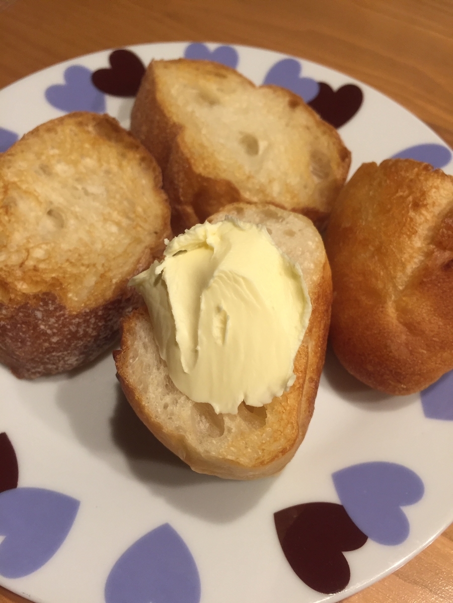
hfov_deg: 48.2
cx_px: 226
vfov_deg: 61.7
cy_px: 302
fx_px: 506
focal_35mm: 29
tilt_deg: -59.7
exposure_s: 1/30
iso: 100
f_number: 2.2
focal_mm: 4.15
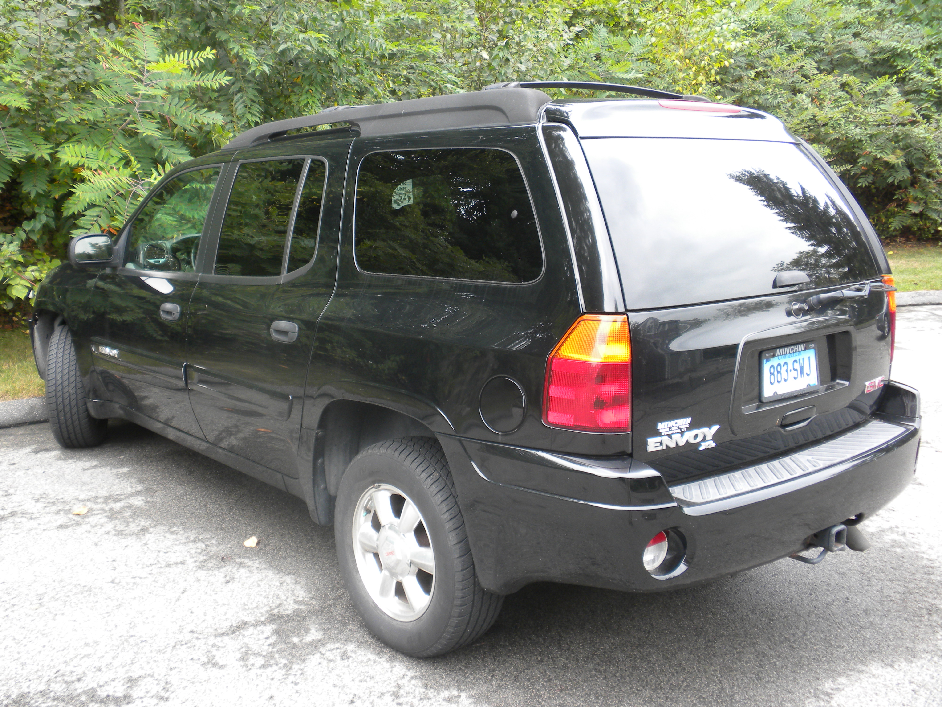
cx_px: 471
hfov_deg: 50.1
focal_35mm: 37
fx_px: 1007
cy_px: 354
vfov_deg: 38.7
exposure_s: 1/52.3
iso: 73
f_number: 3.5
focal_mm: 6.6
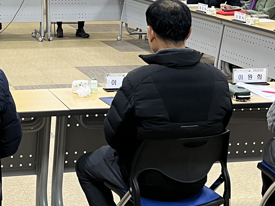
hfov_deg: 22.2
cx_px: 50
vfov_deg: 16.3
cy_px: -35
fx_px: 691
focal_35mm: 87
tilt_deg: -4.3
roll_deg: -1.3
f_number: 1.6
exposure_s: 1/60
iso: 125
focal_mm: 5.1
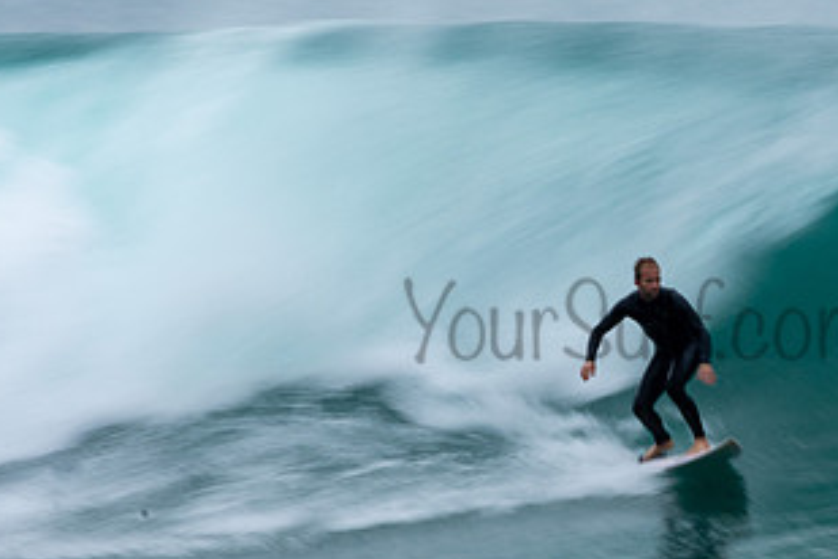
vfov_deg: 1.0
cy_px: 297
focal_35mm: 1407
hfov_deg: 1.5
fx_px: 32749
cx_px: 683
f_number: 22
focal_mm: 500
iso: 100
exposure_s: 1/25
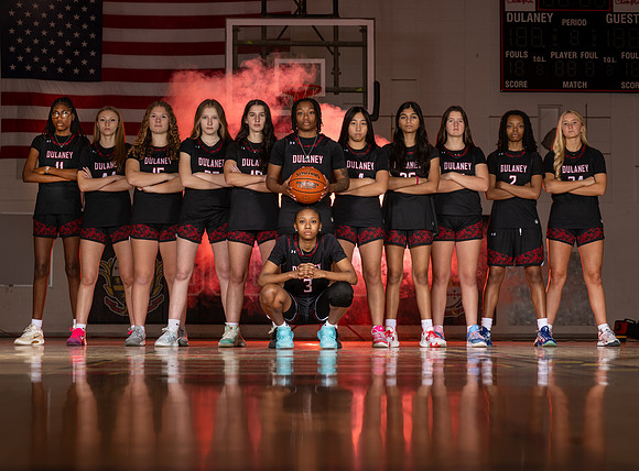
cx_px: 311
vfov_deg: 18.3
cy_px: 234
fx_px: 1465
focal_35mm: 80
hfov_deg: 24.6
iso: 80
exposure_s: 1/125
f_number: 7.1
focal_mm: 70
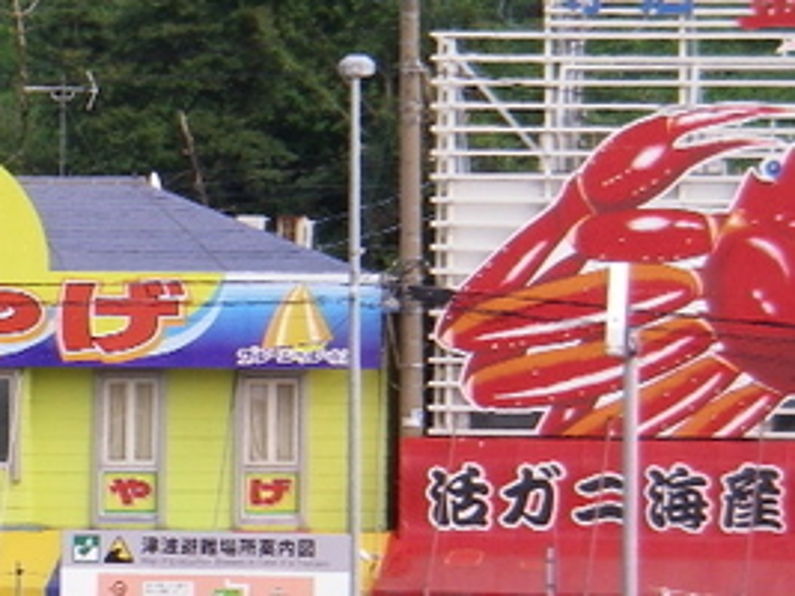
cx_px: 339
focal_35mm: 342
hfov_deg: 5.8
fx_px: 7851
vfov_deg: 4.3
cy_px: 146
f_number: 4
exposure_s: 1/200
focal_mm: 18.9
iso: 64
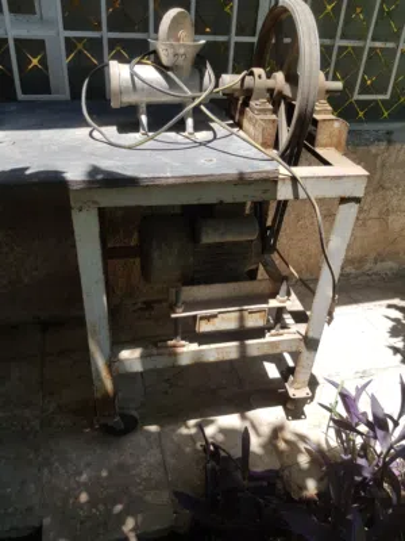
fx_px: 406
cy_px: 270
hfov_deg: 53.1
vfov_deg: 67.3
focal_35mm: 26
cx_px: 202
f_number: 1.7
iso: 40
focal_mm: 4.2
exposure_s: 1/1012
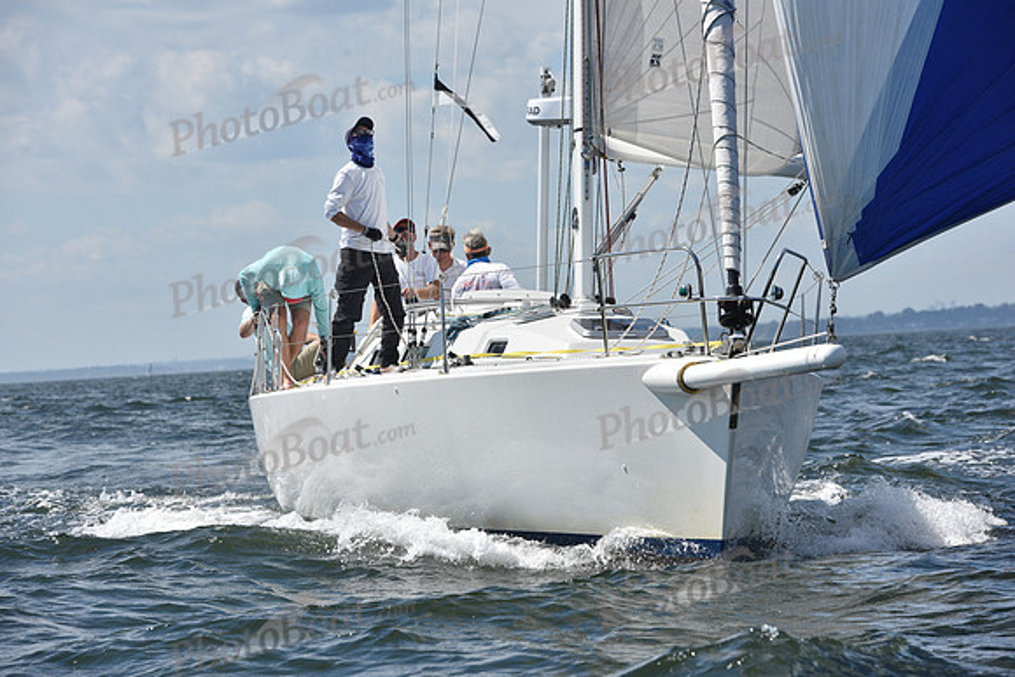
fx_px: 4794
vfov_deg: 8.1
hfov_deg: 12.1
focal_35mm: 170
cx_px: 508
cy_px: 338
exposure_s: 1/1250
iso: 320
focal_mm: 170
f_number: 10
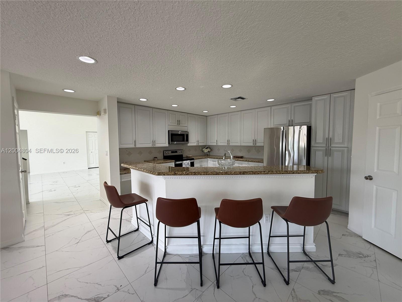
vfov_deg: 85.7
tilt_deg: -3.2
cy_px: 151
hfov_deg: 102.1
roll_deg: -0.3
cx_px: 201
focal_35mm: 14
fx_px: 163
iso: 100
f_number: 2.2
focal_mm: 2.22
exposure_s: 1/120
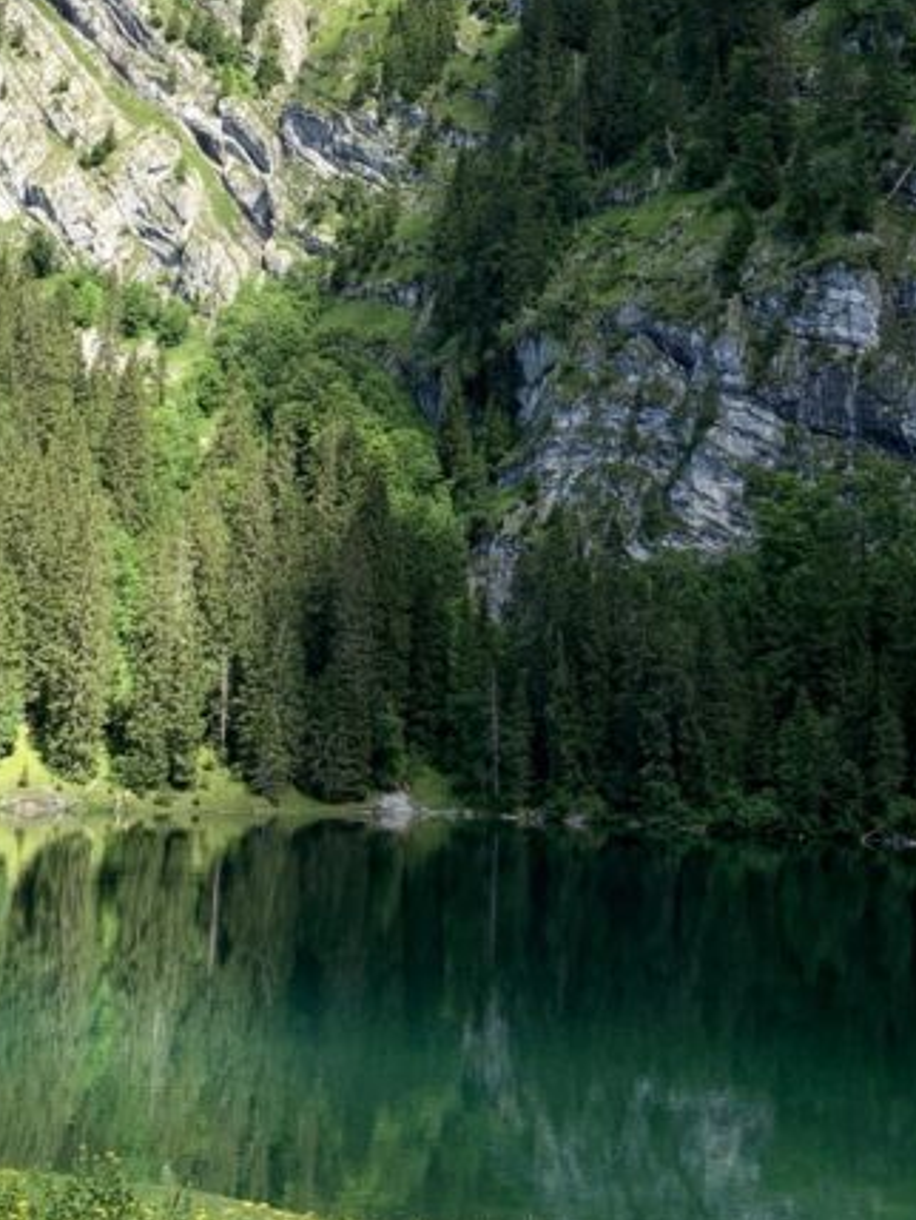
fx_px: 2186
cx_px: 410
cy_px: 145
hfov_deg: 23.7
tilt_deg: +17.3
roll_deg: -1.4
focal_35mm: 62
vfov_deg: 30.0
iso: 25
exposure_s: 1/1490
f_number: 1.8
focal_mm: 4.25
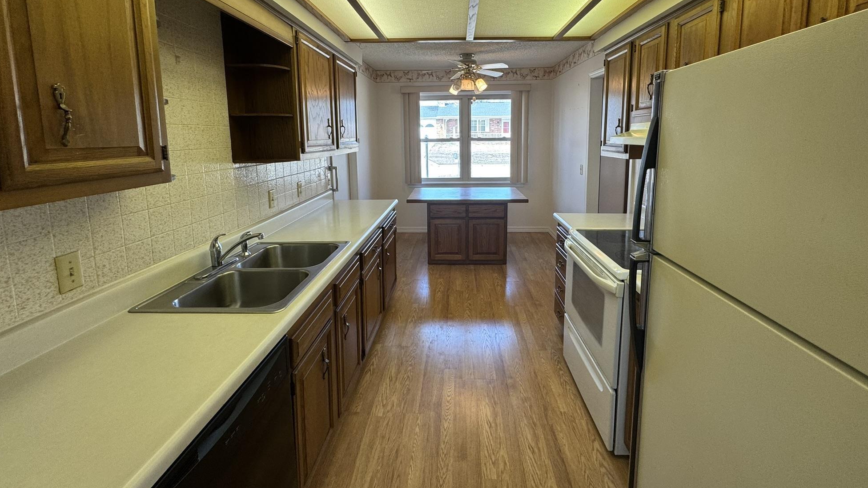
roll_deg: +0.6
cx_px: 445
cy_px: 181
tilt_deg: -8.5
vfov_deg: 66.0
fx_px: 368
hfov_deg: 99.4
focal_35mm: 16
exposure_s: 1/120
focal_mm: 2.22
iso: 100
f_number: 2.2
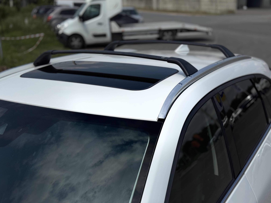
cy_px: 102
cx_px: 136
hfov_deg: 39.7
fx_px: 376
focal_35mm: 48
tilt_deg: -14.9
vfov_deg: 30.3
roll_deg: -0.3
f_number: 1.78
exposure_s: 1/20000
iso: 50
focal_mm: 6.76
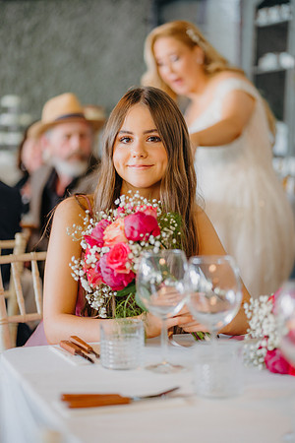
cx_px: 148
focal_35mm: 85
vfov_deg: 23.9
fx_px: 1045
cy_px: 222
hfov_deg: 16.1
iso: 1250
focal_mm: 85
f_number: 2
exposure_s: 1/200
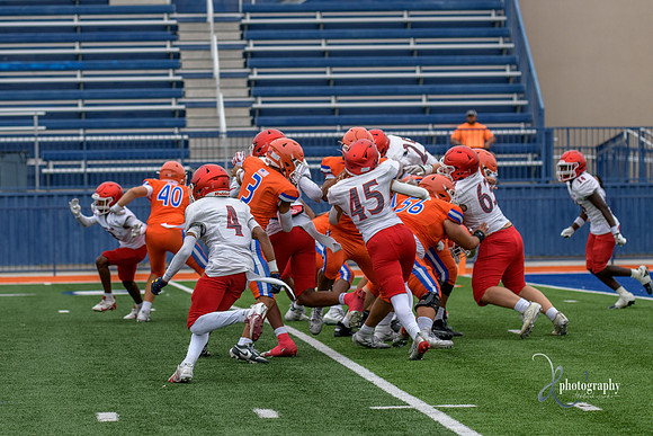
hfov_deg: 11.4
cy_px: 218
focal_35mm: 180
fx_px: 3271
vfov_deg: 7.6
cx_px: 286
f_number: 3.5
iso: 320
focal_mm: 120
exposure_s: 1/1000
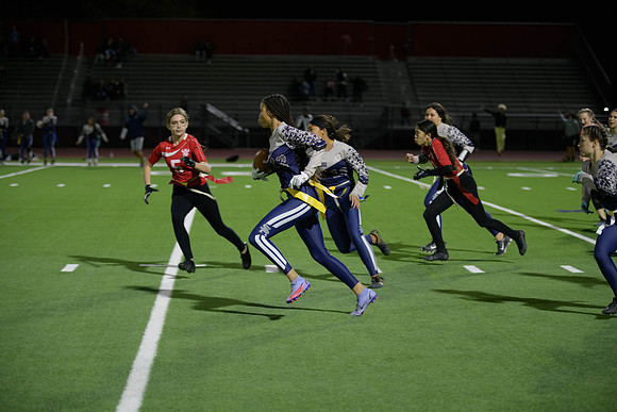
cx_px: 308
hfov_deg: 22.1
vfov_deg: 14.9
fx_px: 1577
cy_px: 206
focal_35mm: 92
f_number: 2.8
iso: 2200
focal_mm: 92
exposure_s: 1/640
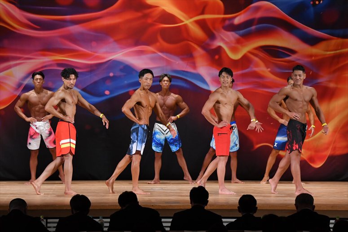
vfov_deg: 9.3
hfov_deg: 14.0
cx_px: 174
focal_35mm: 147
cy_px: 116
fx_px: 1420
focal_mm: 98
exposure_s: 1/400
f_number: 5.6
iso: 3200
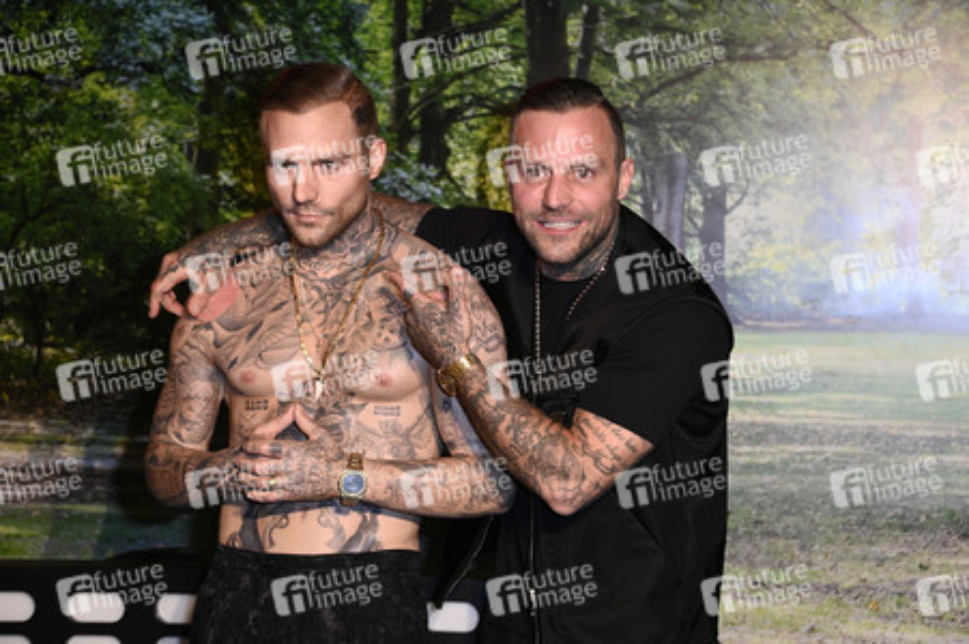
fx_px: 2421
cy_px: 322
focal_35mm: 90
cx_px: 484
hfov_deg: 22.6
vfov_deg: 15.2
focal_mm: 90
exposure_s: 1/125
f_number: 5.6
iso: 2000
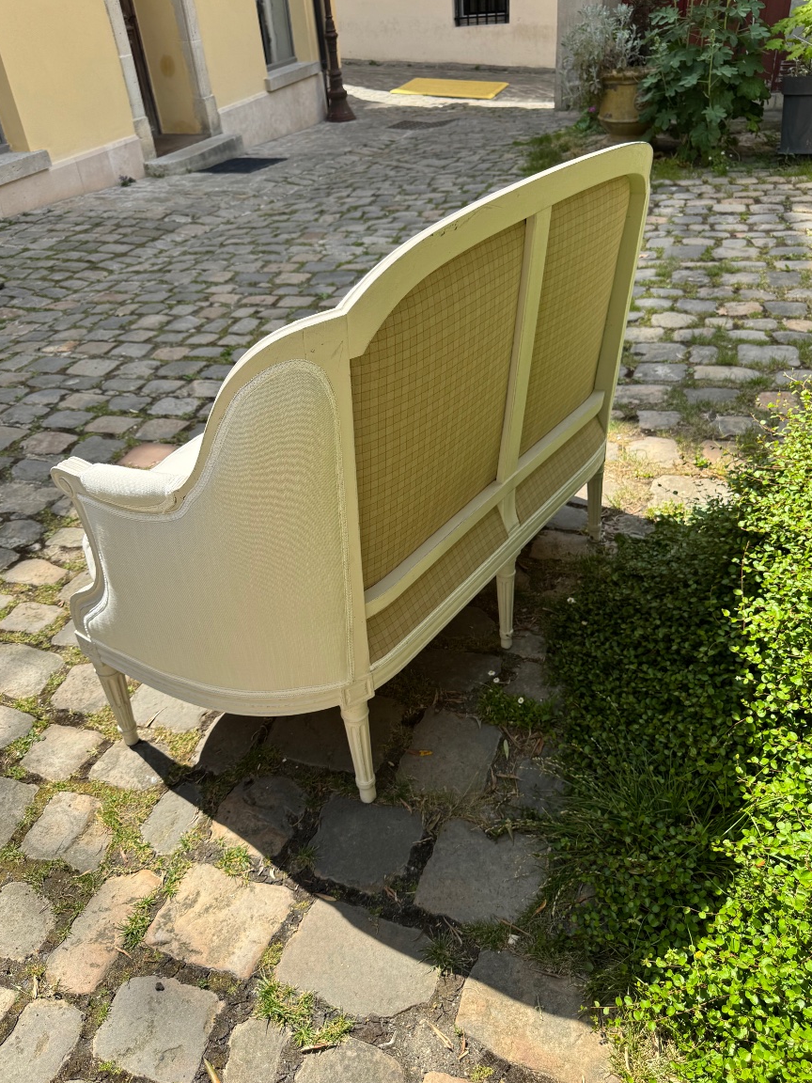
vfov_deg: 69.4
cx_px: 402
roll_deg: +5.2
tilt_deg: -35.7
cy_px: 533
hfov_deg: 54.9
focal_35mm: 25
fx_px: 782
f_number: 1.78
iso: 80
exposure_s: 1/1456
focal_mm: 6.76
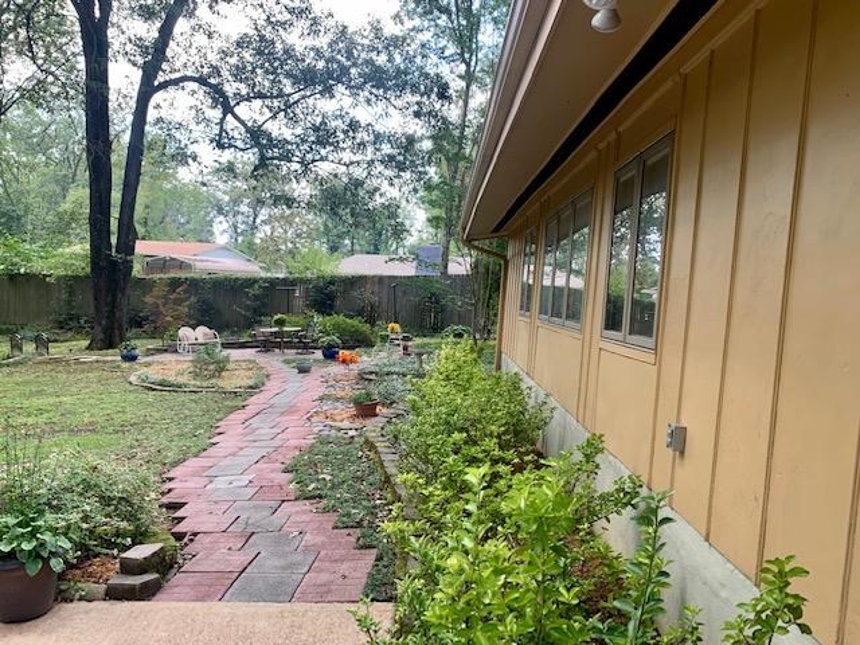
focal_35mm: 26
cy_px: 322
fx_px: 646
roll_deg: -5.6
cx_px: 430
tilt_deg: -2.3
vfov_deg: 53.1
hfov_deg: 67.3
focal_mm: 4.25
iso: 25
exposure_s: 1/122
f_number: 1.8
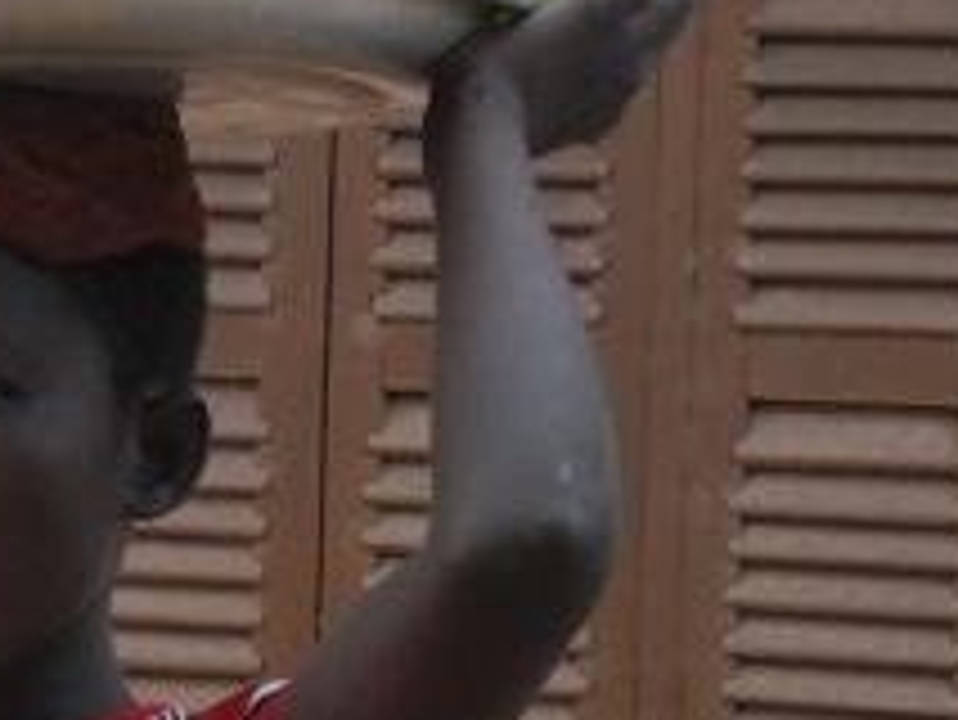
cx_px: 9
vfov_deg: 8.8
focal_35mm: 168
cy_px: 824
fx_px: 4652
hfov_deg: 11.6
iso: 104
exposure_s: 1/250
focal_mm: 5.7
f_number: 2.8
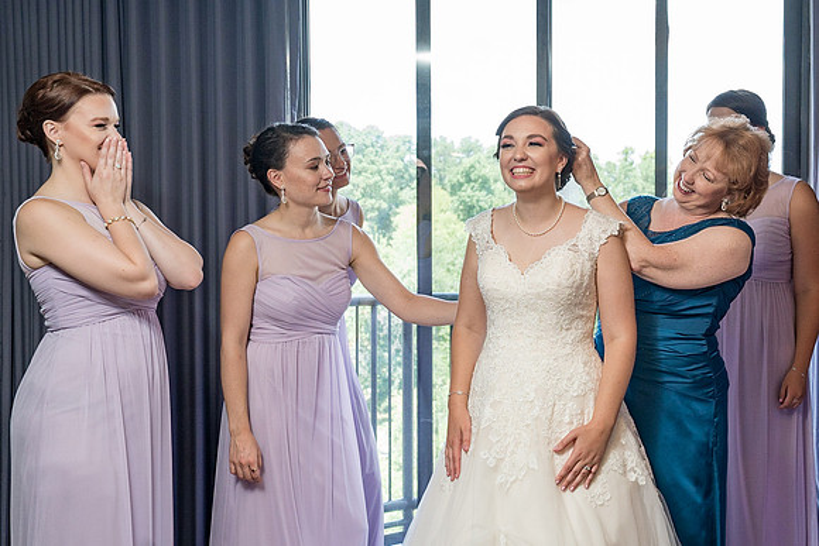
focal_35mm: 54
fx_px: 1222
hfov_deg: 36.6
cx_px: 564
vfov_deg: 25.2
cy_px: 277
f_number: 5.6
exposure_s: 1/200
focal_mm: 38
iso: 1000
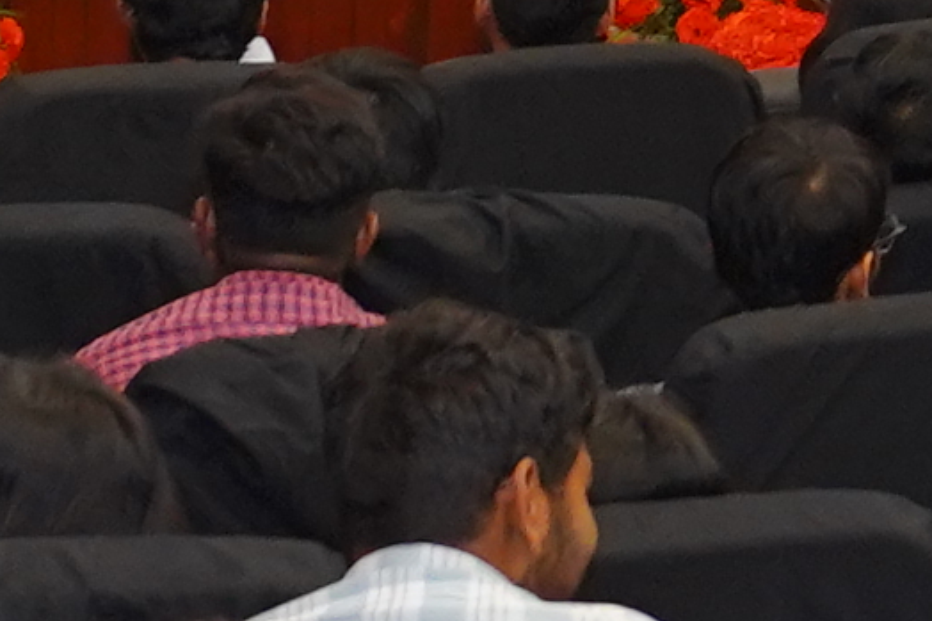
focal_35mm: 278
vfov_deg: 4.8
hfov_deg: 7.4
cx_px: 836
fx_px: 7194
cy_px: -1073
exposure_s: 1/80
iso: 1600
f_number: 3.2
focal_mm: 25
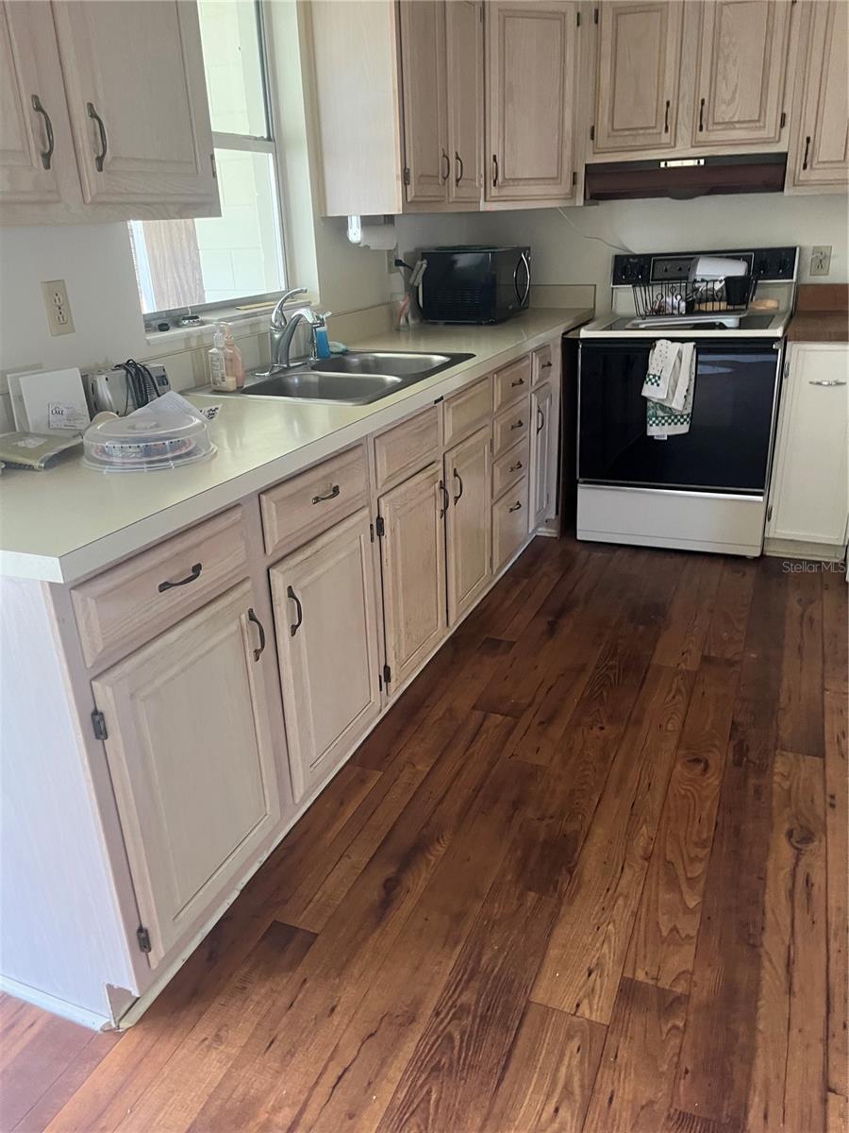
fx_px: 850
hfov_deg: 53.1
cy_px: 566
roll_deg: +2.7
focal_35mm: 26
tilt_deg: -24.1
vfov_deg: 67.3
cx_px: 424
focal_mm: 5.1
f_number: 1.6
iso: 320
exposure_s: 1/60
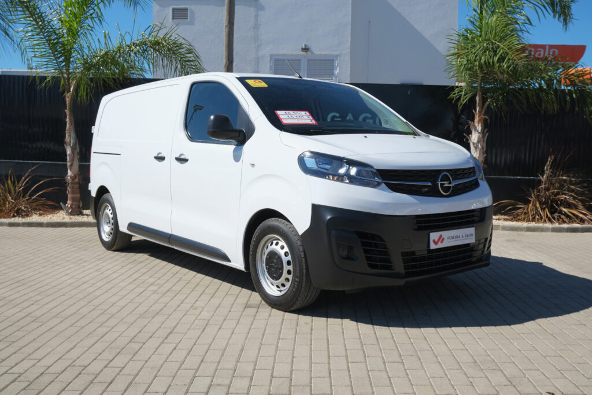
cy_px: 198
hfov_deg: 54.4
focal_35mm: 35
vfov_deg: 37.9
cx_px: 296
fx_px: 576
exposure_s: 1/320
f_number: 9
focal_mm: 23.5
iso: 160
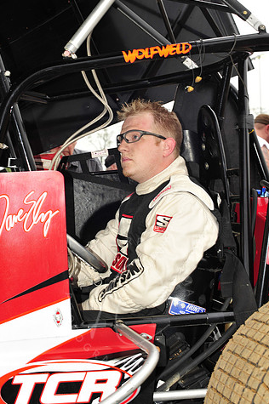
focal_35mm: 61
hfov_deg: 22.2
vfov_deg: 32.8
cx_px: 129
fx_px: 685
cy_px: 165
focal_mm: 50
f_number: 8
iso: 500
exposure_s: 1/60
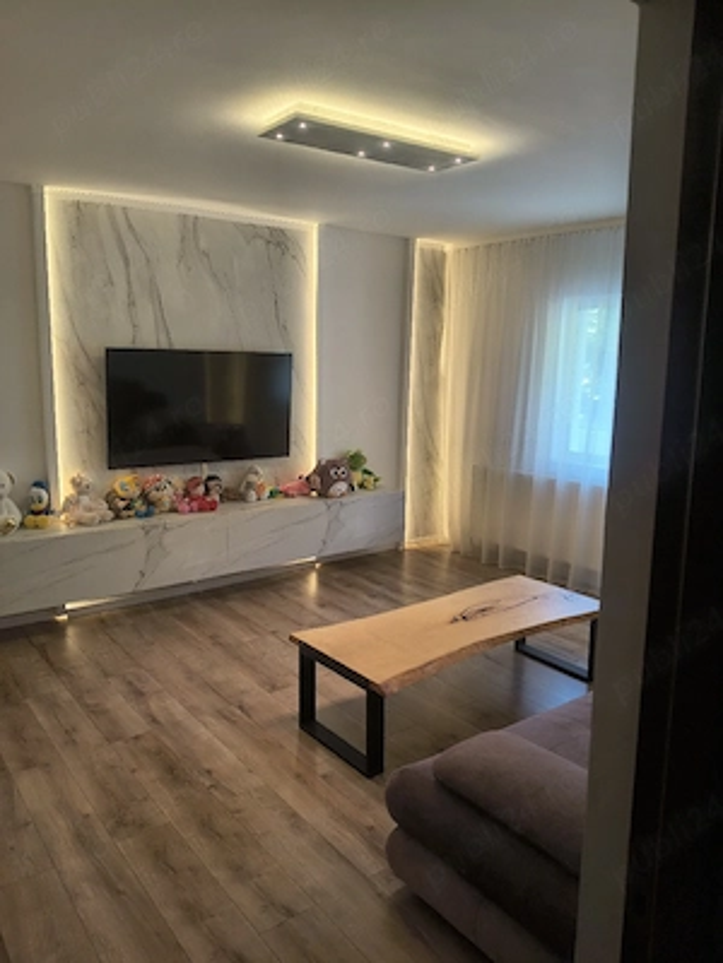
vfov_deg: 67.3
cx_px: 362
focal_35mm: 26
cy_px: 482
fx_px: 724
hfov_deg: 53.1
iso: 214
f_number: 1.8
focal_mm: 4.81
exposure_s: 1/52.1
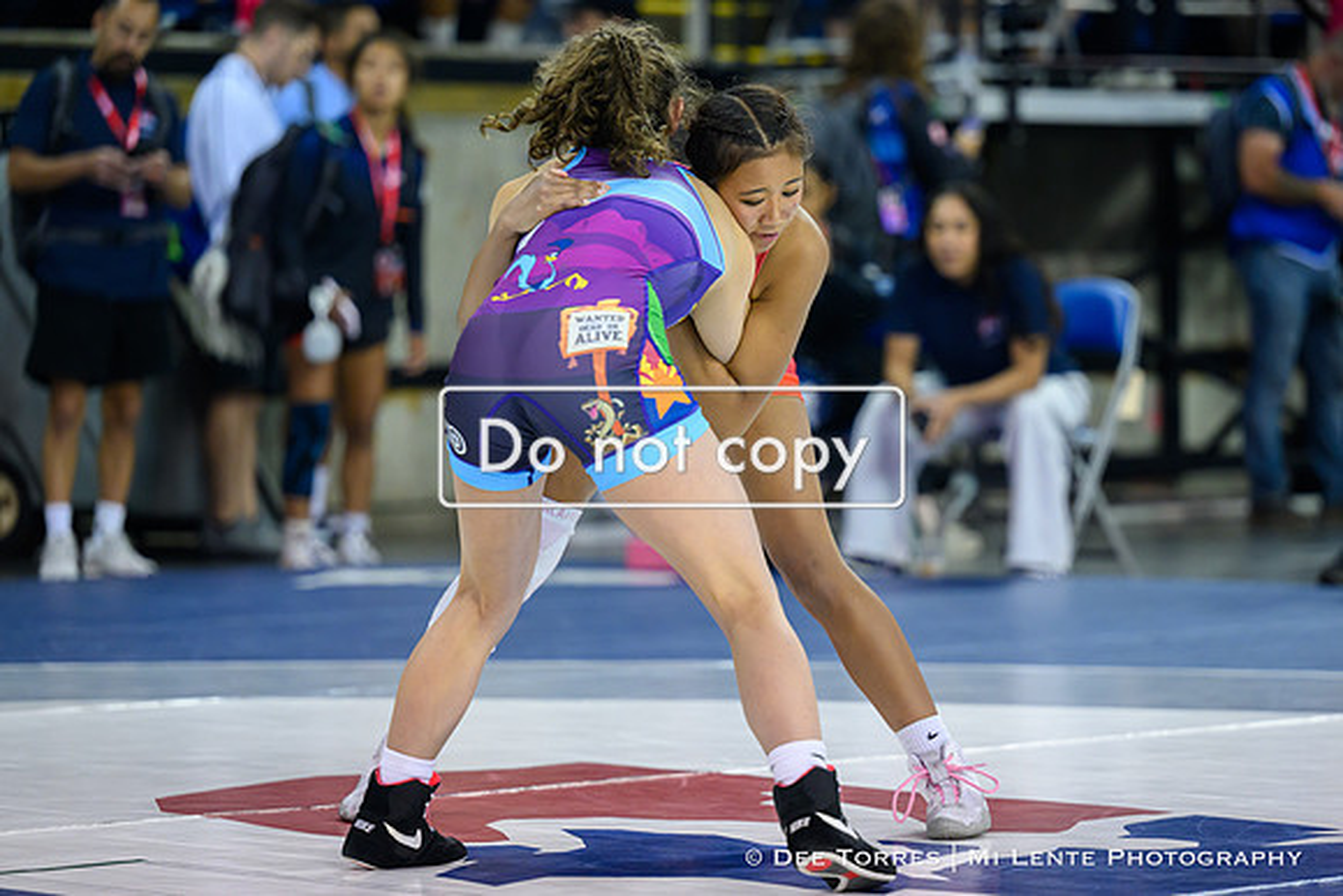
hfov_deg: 12.5
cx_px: 754
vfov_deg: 8.3
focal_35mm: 165
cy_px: 475
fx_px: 6140
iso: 2000
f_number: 2.8
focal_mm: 145
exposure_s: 1/800
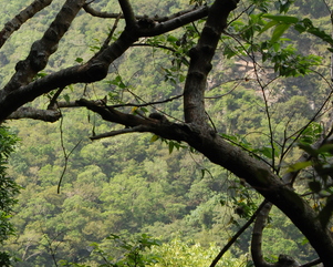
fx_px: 1291
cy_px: 145
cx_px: -28
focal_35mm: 131
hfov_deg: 14.4
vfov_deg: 11.8
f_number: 7.1
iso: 250
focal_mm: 40
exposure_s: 1/200
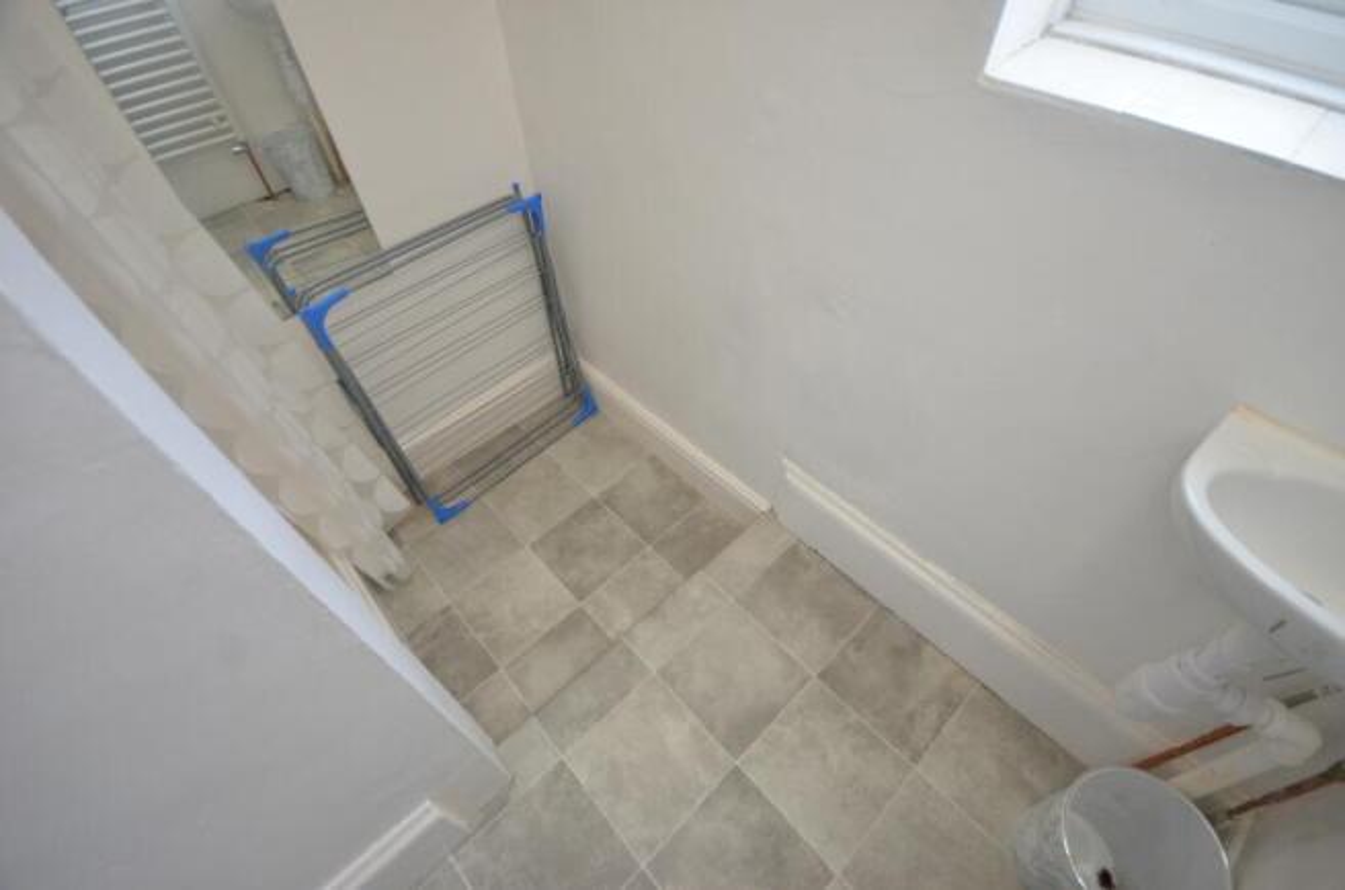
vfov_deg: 77.0
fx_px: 559
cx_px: 672
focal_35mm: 15
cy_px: 445
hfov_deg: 100.5
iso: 800
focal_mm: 10
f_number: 4
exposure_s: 1/50
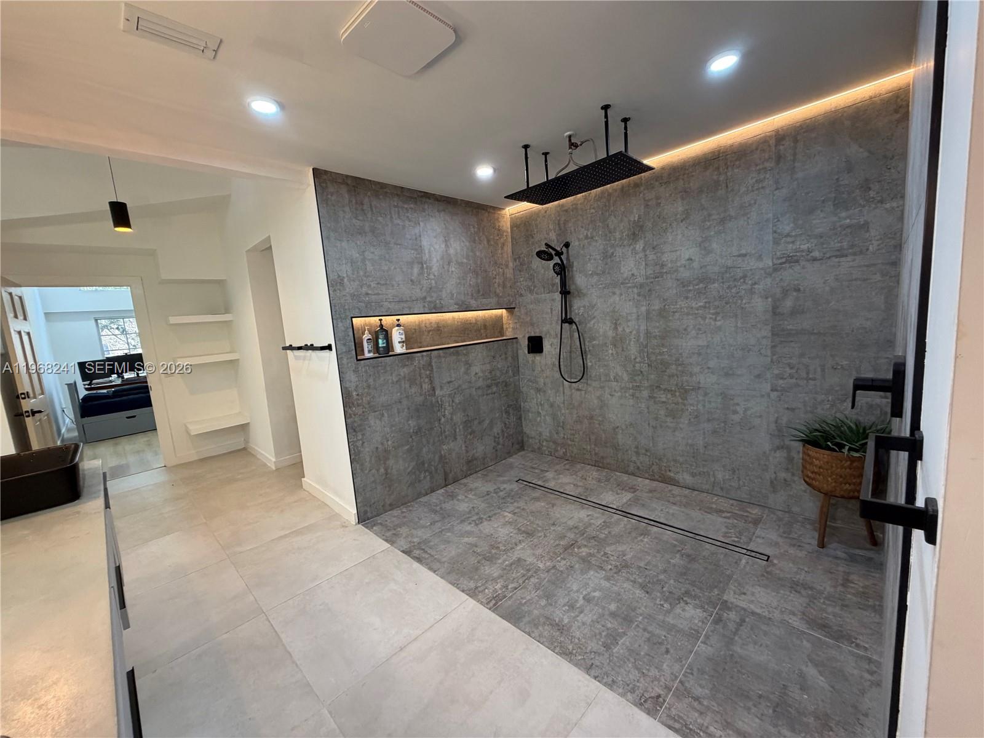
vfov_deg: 85.7
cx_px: 492
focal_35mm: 14
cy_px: 369
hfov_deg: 102.1
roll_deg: +4.1
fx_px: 398
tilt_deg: -7.5
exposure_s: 1/120
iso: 320
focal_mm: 2.22
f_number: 2.2
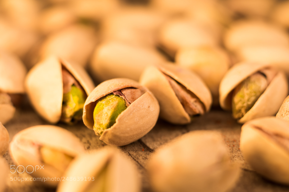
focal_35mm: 76
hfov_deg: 26.7
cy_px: 96
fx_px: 610
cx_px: 145
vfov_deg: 17.9
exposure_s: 1/30
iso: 100
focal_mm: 50
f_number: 3.5
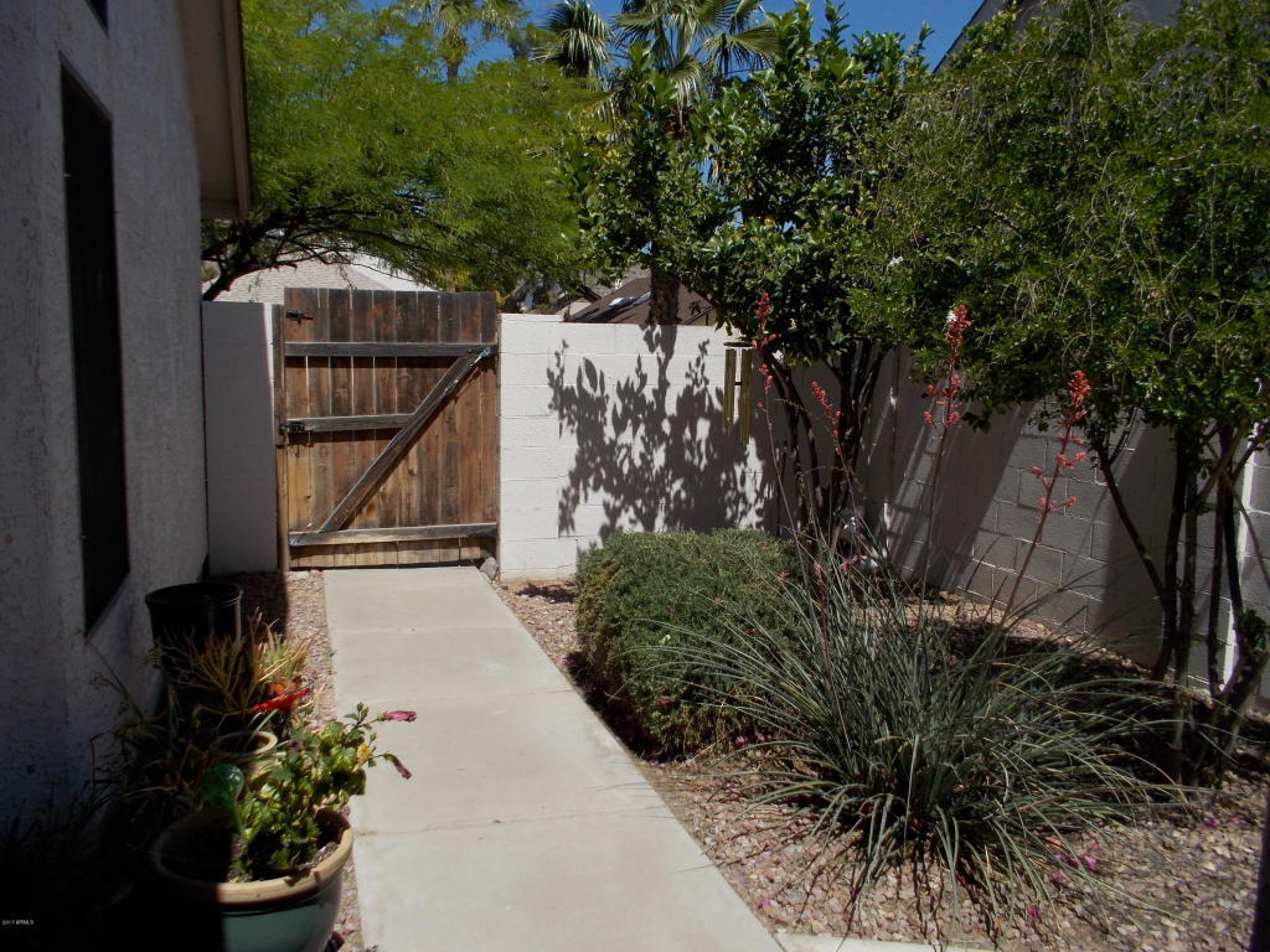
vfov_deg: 48.2
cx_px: 635
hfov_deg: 61.7
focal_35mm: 29
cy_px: 476
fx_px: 1064
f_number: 3.3
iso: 80
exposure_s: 1/1000
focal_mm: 4.1
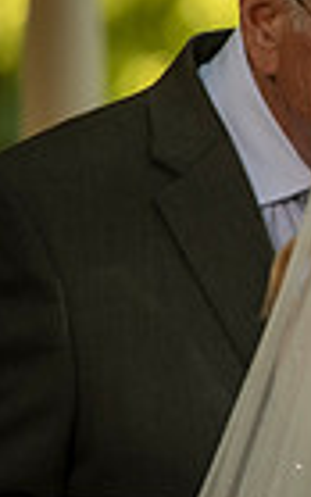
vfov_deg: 2.5
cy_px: 55
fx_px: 11542
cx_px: 1026
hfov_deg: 1.5
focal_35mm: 852
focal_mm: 200
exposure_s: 1/160
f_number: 2.8
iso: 160
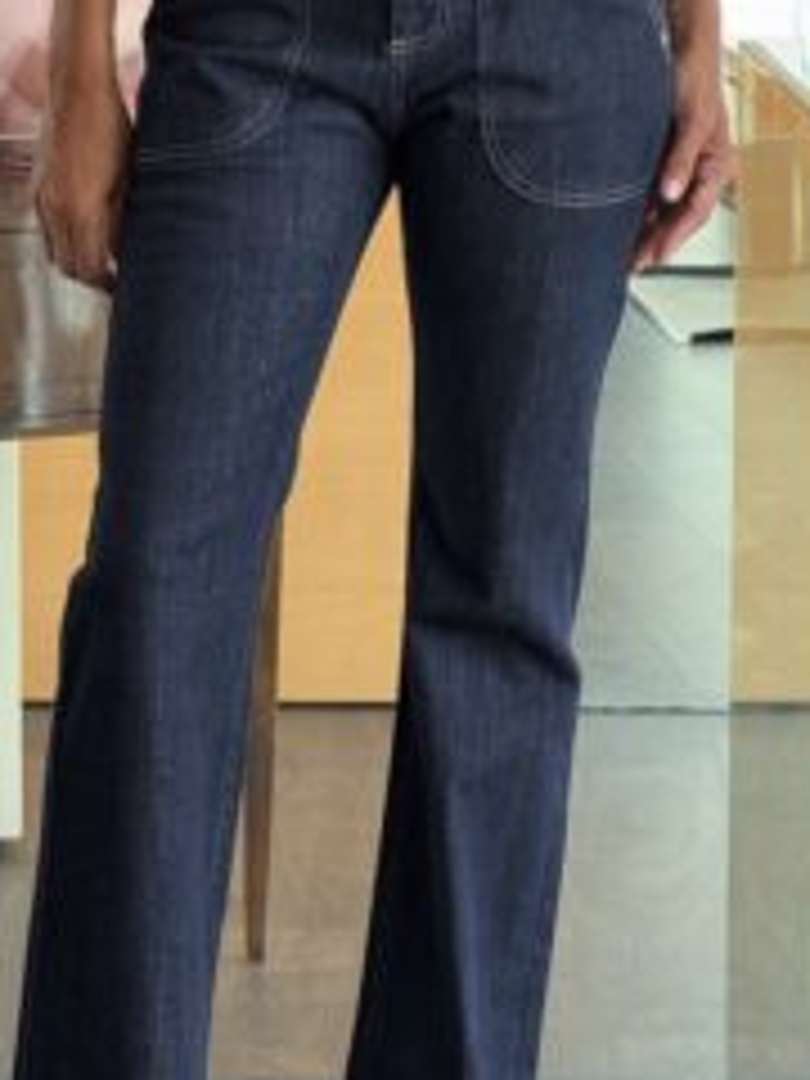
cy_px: 720
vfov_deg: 9.9
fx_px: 6240
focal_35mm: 200
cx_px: 382
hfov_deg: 7.4
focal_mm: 15.66
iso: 125
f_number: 2.8
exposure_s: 1/100
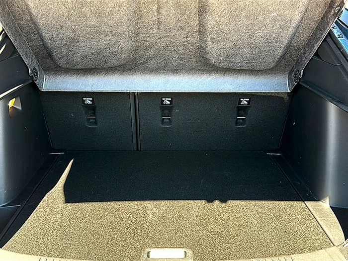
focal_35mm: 32
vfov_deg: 44.2
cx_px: 174
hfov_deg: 56.8
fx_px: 322
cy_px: 130
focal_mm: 6.86
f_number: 1.78
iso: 125
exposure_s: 1/200
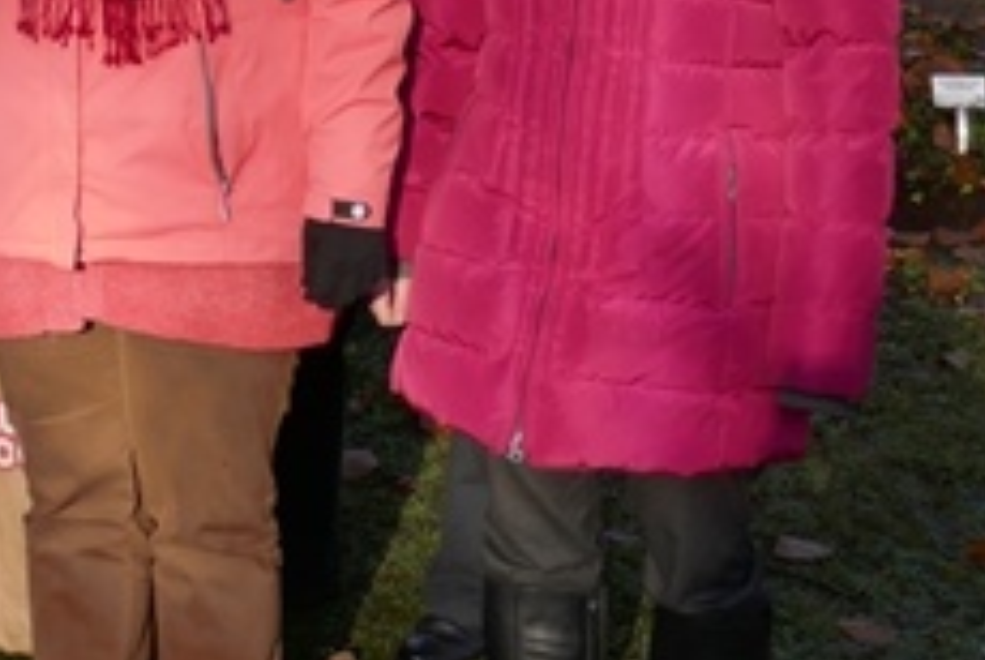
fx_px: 3123
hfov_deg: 16.7
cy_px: -24
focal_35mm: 114
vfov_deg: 11.9
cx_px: -360
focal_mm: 14.9
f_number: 3.8
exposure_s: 1/400
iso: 125
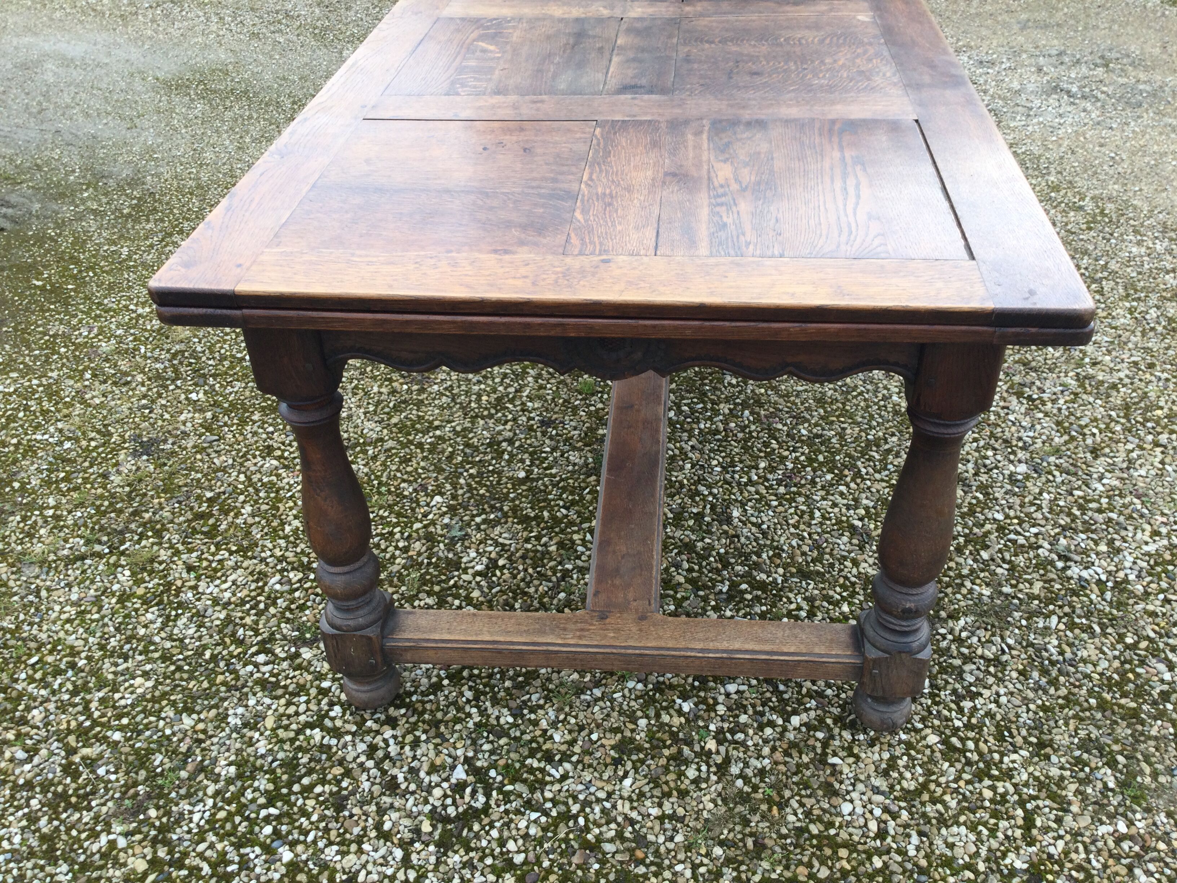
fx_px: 1054
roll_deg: +0.9
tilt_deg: -36.2
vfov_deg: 45.4
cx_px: 588
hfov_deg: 58.4
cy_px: 442
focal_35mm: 31
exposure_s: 1/50
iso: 25
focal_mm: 3.3
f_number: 2.4
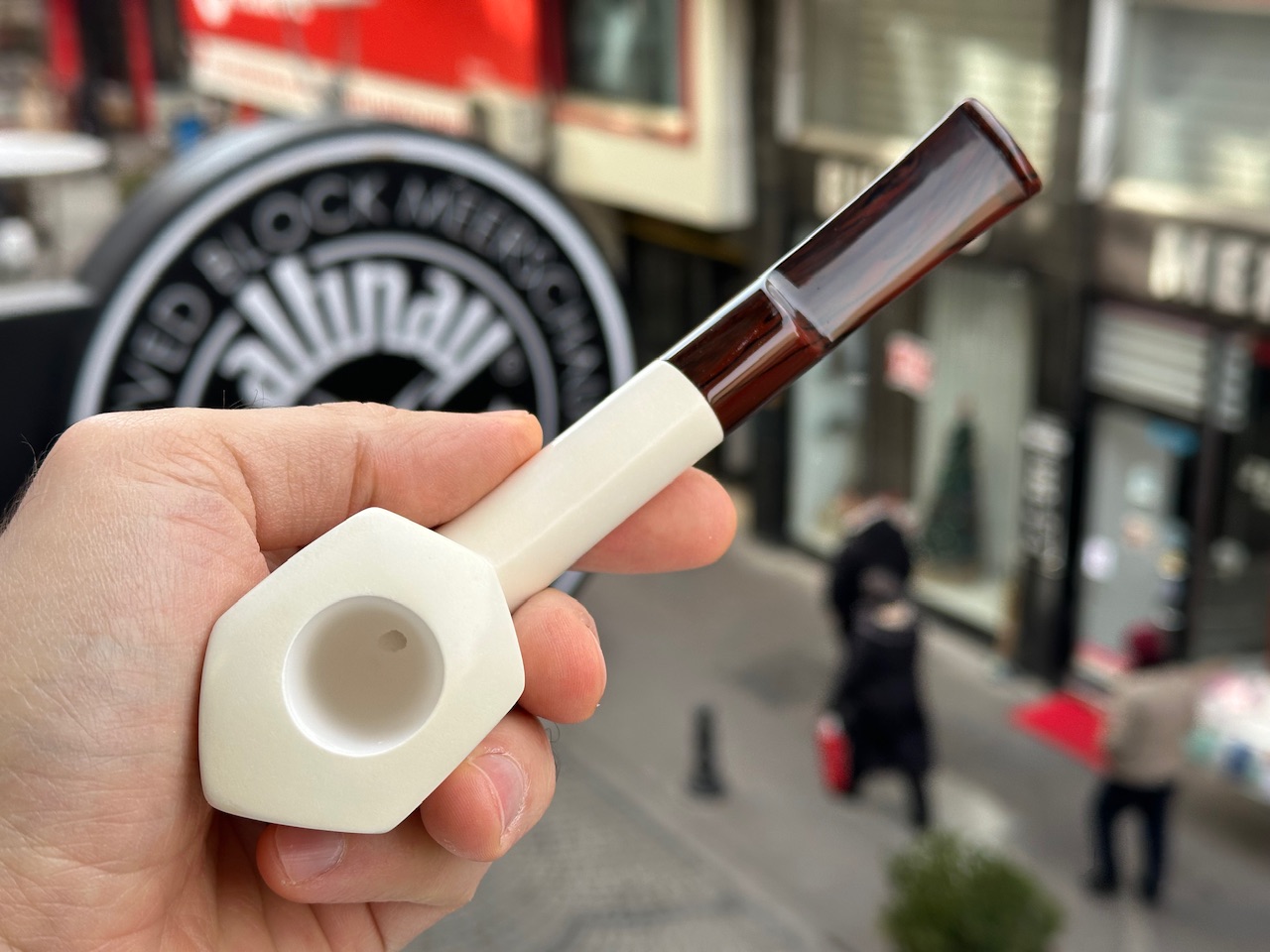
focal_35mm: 48
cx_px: 635
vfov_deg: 30.3
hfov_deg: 39.7
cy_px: 476
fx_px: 1761
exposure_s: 1/564
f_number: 1.78
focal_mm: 6.86
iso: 64
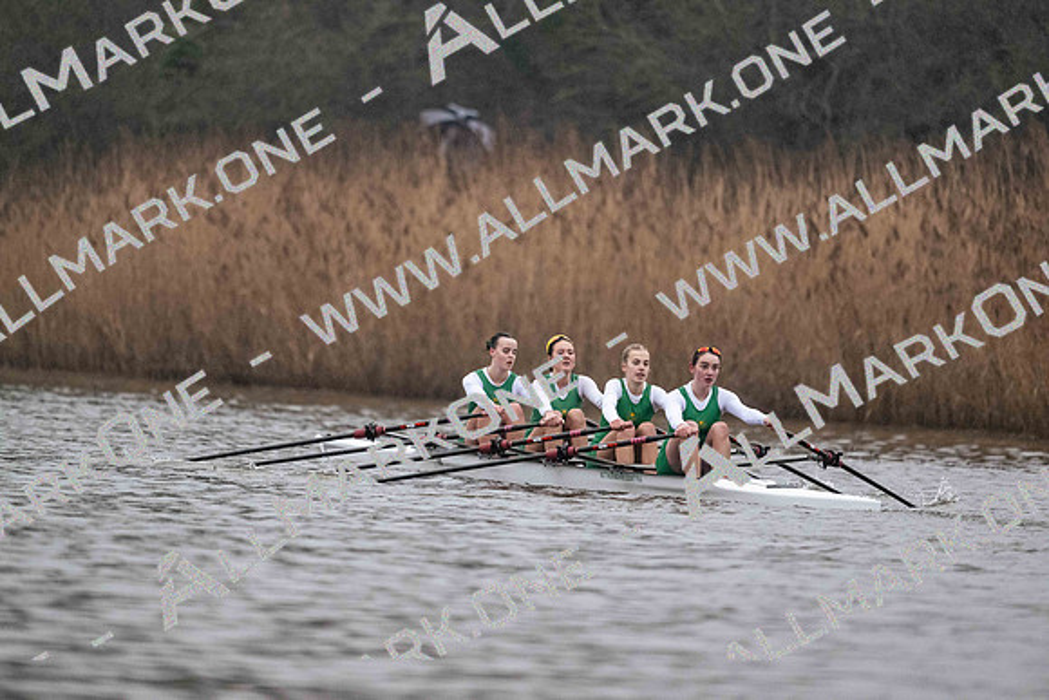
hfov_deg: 5.2
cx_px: 524
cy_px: 350
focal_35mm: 400
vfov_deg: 3.4
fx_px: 11658
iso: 5000
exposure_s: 1/1600
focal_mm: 400
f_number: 4.5
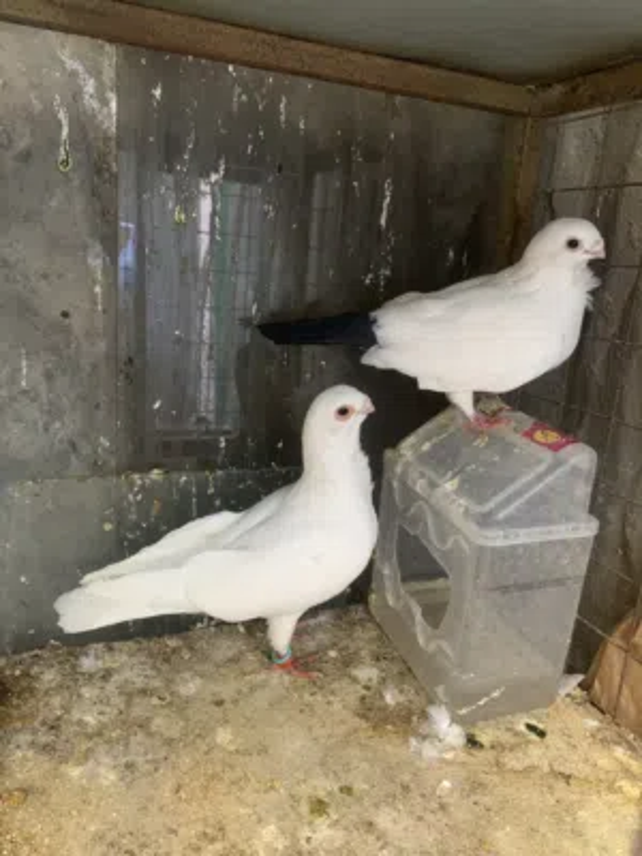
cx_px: 321
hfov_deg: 53.1
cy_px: 428
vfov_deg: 67.3
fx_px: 643
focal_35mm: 26
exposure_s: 1/30
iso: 500
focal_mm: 4.25
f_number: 1.8
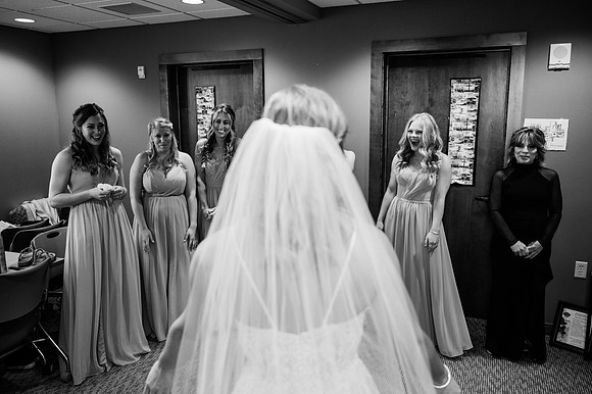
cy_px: 197
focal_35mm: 29
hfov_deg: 63.7
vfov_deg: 44.9
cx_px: 296
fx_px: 477
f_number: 2.8
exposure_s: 1/200
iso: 1000
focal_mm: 29
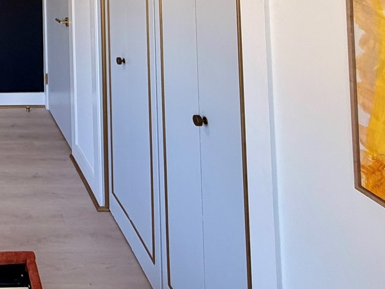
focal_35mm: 37
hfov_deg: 40.1
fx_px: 412
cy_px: -78
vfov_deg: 31.0
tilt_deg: +1.8
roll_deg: +1.3
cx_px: -44
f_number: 2.2
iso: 125
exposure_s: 1/120
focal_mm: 2.22
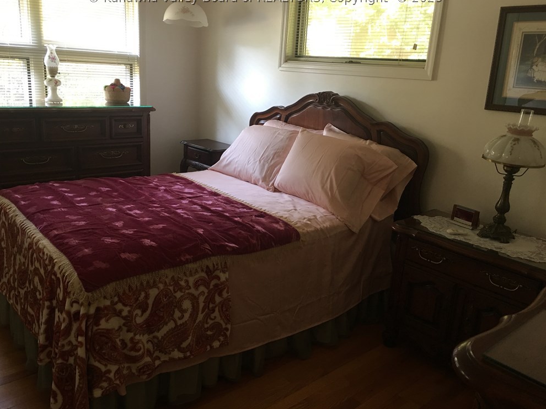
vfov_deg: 46.8
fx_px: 473
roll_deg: -3.0
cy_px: 198
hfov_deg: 60.0
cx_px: 264
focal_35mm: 30
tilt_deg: -13.9
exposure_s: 1/17
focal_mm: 4.15
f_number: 2.2
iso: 64
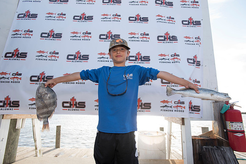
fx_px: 137
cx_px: 123
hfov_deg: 84.0
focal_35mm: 20
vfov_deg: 62.0
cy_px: 82
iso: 250
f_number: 4.5
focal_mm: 20
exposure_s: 1/400
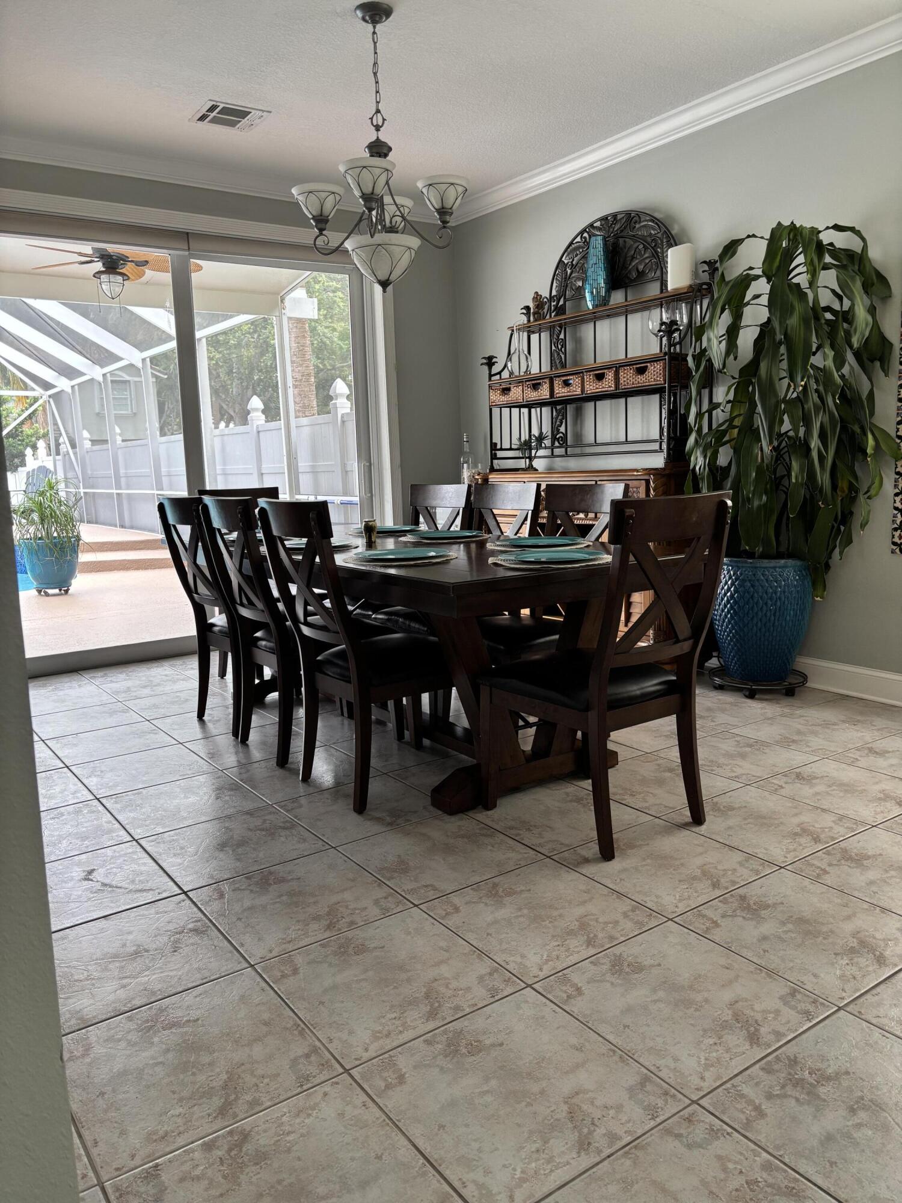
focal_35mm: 26
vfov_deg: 67.3
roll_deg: +0.6
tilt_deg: -8.7
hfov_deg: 53.1
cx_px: 451
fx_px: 903
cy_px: 602
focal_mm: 5.96
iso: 125
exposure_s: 1/121
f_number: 1.6
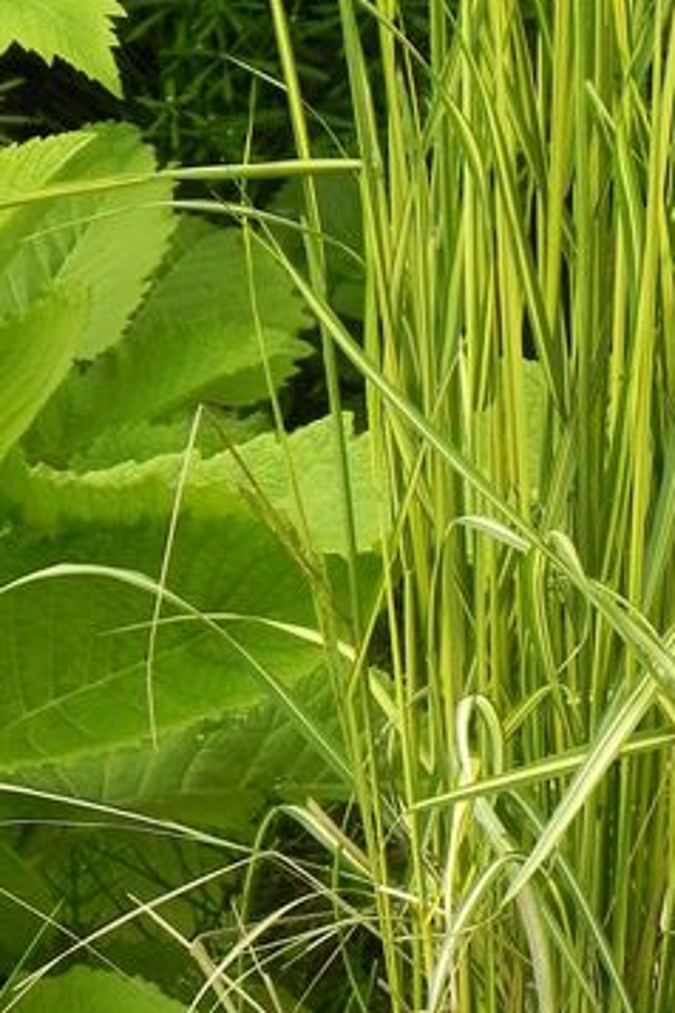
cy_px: 366
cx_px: 556
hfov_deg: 4.1
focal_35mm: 336
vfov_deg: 6.1
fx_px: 9449
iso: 160
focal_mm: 25.7
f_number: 5
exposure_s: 1/320
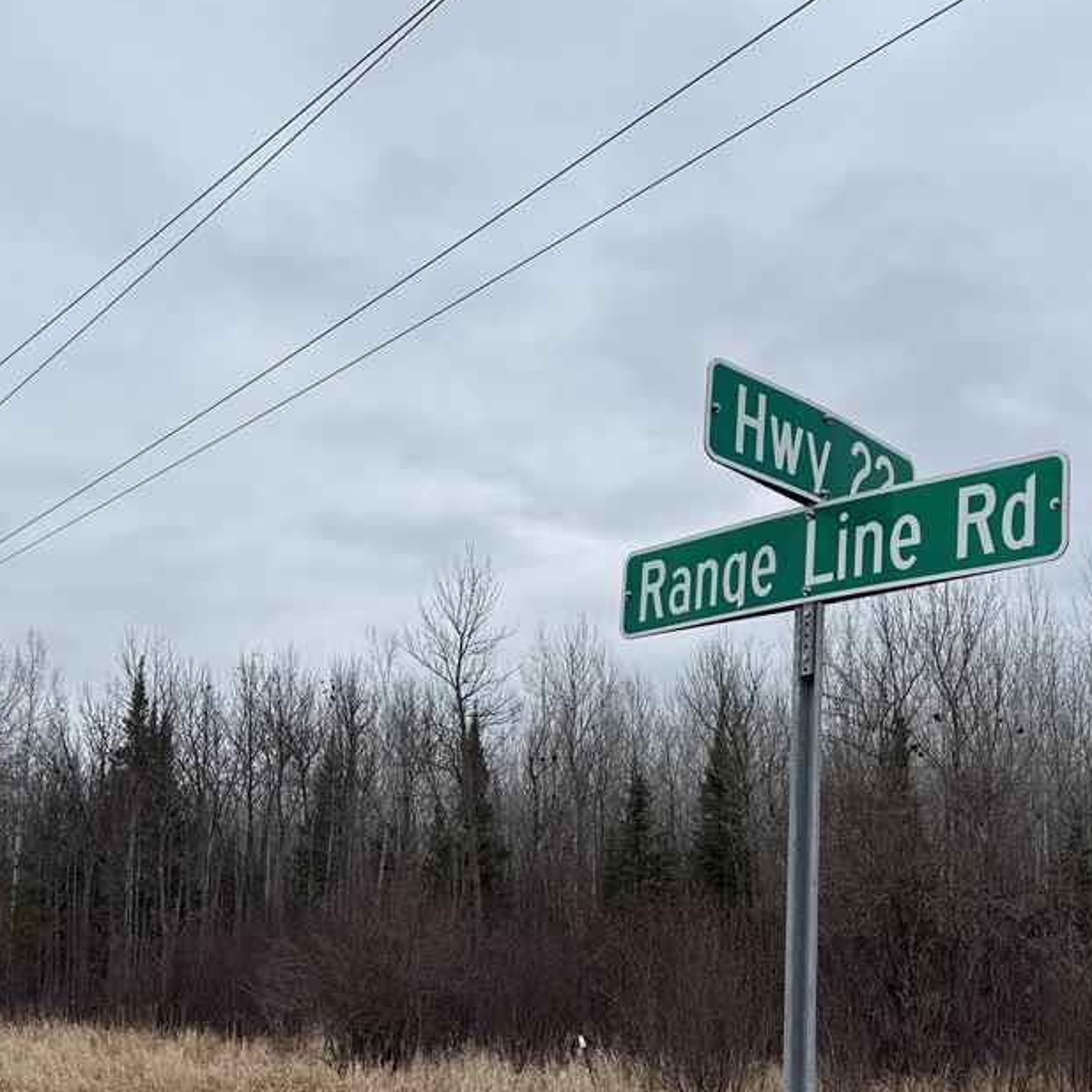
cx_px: 605
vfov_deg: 38.1
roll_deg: -1.0
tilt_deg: +10.8
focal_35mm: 44
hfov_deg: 38.3
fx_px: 1570
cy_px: 681
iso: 80
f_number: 1.78
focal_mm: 6.76
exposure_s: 1/2445
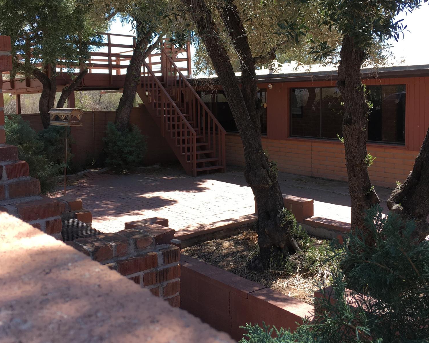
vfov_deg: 39.0
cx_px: 213
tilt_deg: -4.9
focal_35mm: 38
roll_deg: +1.5
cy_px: 134
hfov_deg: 47.9
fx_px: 482
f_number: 2.2
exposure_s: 1/442
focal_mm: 4.15
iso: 25
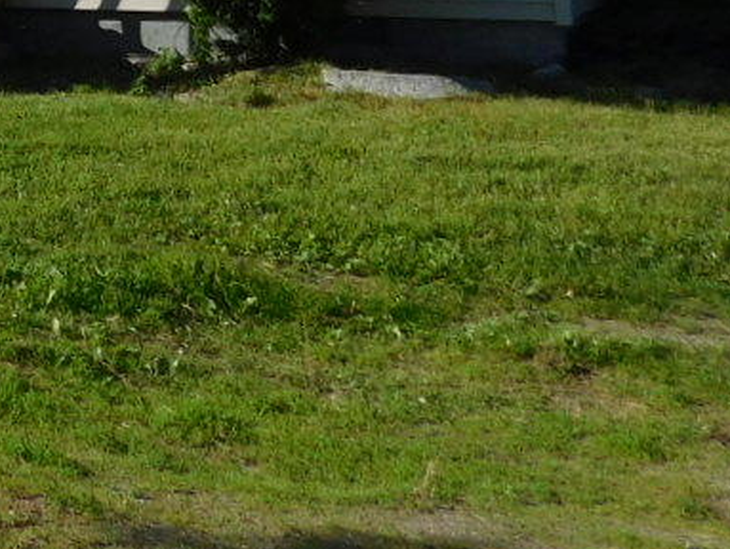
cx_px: -511
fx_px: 2026
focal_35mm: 96
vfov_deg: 14.1
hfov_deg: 17.3
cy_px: -353
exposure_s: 1/400
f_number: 6
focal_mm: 4
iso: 125
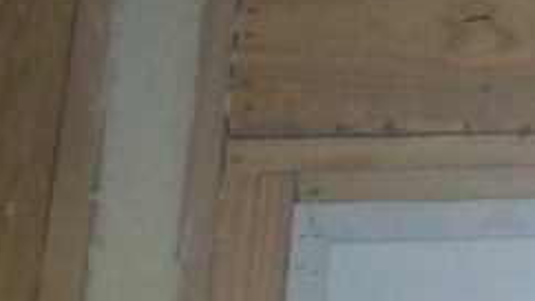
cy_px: -135
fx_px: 1177
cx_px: 999
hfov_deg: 18.8
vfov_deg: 13.8
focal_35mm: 83
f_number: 2
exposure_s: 1/30
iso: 369
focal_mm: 3.54
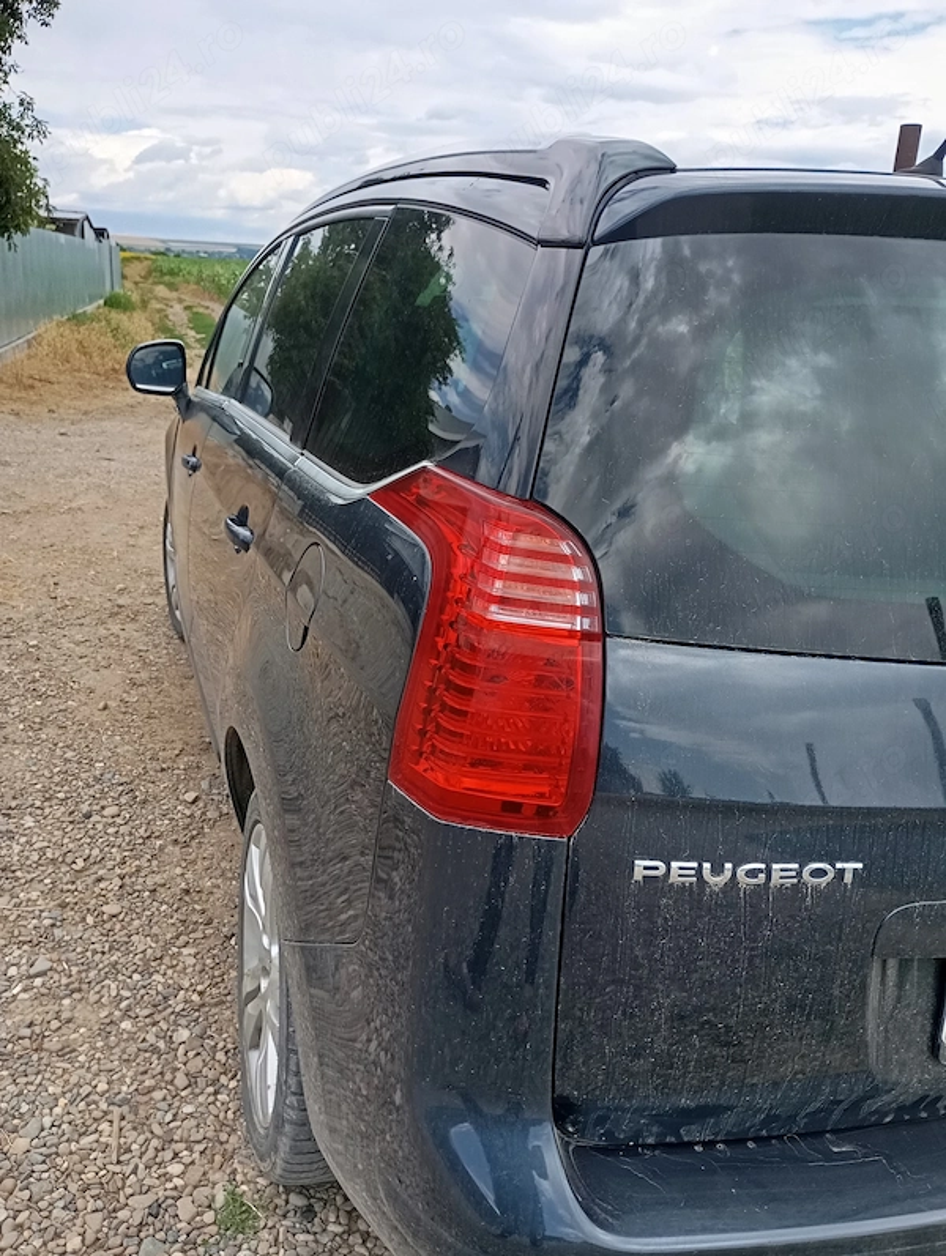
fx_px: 1018
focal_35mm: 28
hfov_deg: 49.9
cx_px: 473
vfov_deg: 63.4
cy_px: 628
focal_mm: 4.27
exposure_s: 1/284
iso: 101
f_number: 1.8
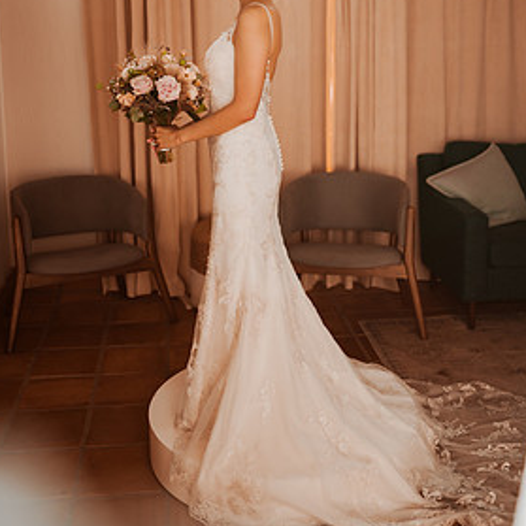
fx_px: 825
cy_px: 155
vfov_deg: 34.8
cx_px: 255
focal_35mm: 48
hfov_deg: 35.4
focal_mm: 35
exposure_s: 1/1250
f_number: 1.8
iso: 320
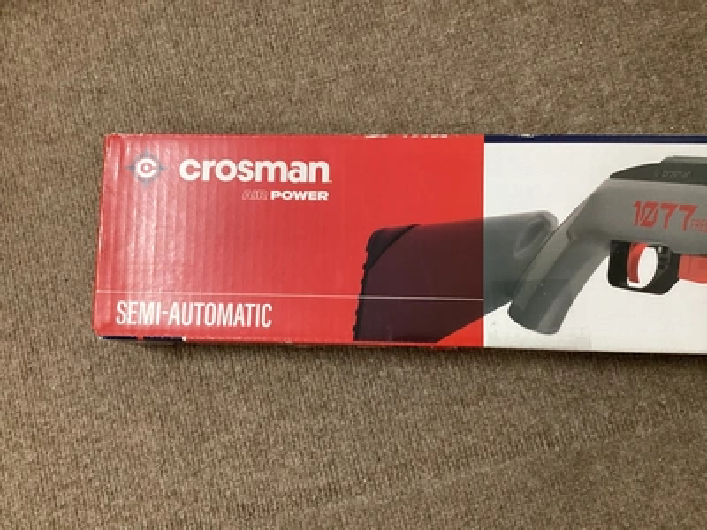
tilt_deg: -83.8
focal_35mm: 31
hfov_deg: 58.4
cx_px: 354
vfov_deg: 45.4
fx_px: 633
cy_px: 265
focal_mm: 3.3
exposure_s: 1/40
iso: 320
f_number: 2.4
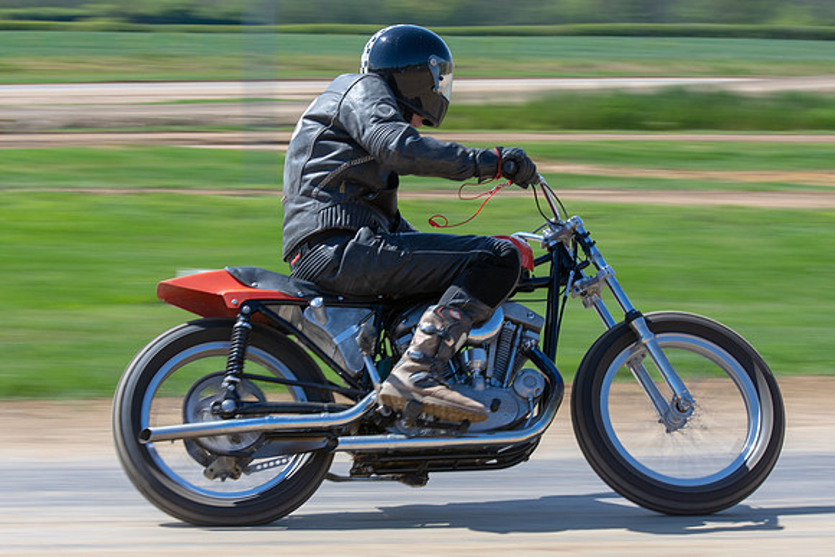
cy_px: 283
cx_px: 383
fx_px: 2697
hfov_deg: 17.6
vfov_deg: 11.8
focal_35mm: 116
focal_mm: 70
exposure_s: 1/125
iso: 125
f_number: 9
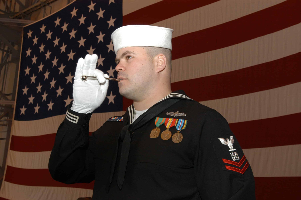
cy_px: 100
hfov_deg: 51.3
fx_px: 313
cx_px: 150
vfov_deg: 35.4
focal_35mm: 38
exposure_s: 1/60
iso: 400
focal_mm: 25
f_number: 7.1
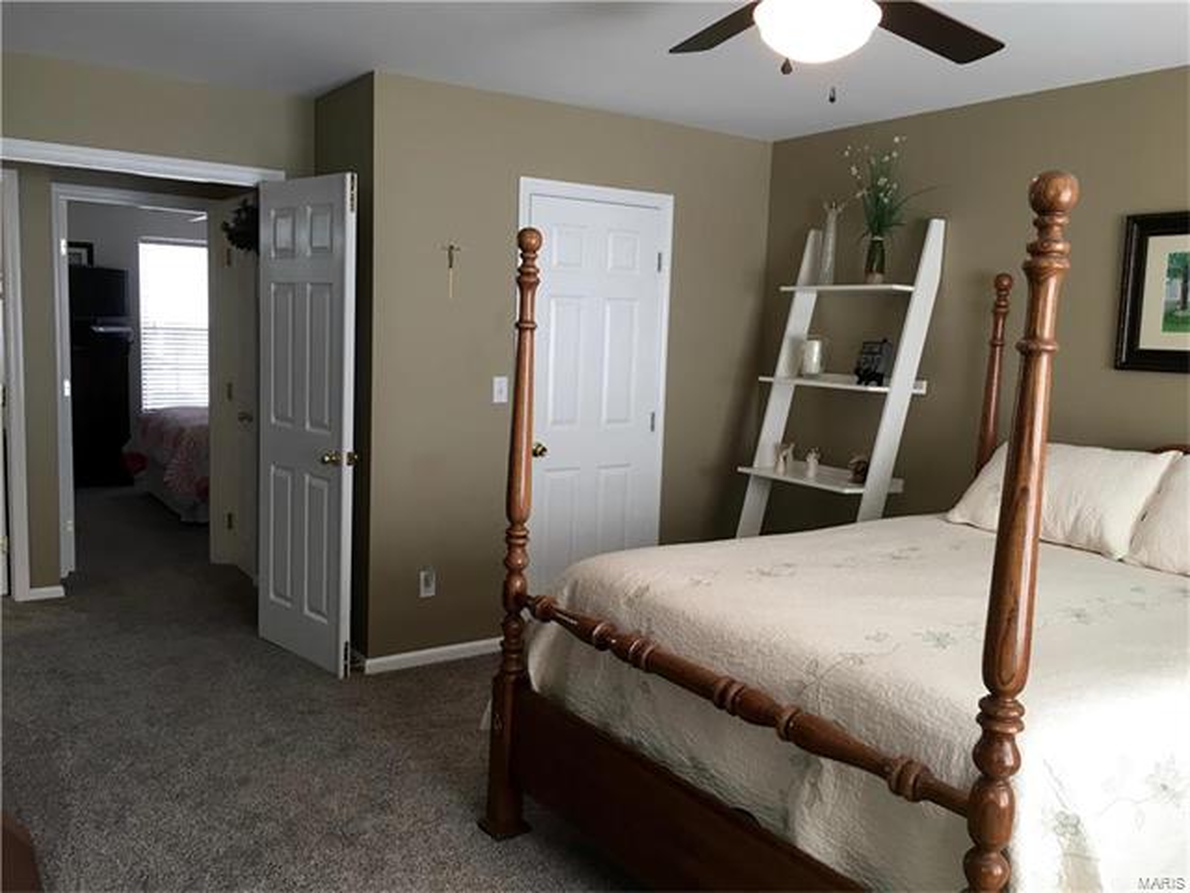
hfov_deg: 61.7
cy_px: 446
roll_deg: -2.0
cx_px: 595
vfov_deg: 48.2
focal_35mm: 29
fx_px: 997
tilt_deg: -7.2
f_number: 2.2
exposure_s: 1/30
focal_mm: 4.15
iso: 64
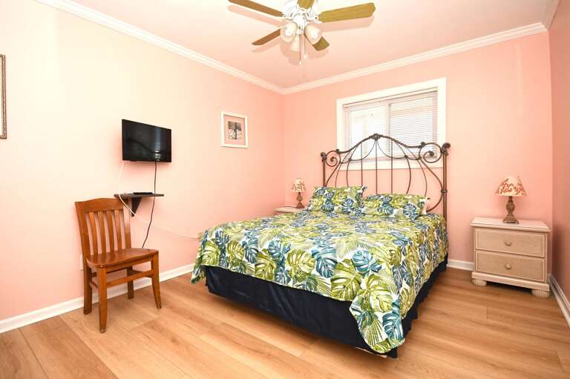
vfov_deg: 70.4
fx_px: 269
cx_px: 285
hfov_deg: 93.3
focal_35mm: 17
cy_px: 190
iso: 800
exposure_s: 1/200
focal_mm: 11.5
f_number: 7.1
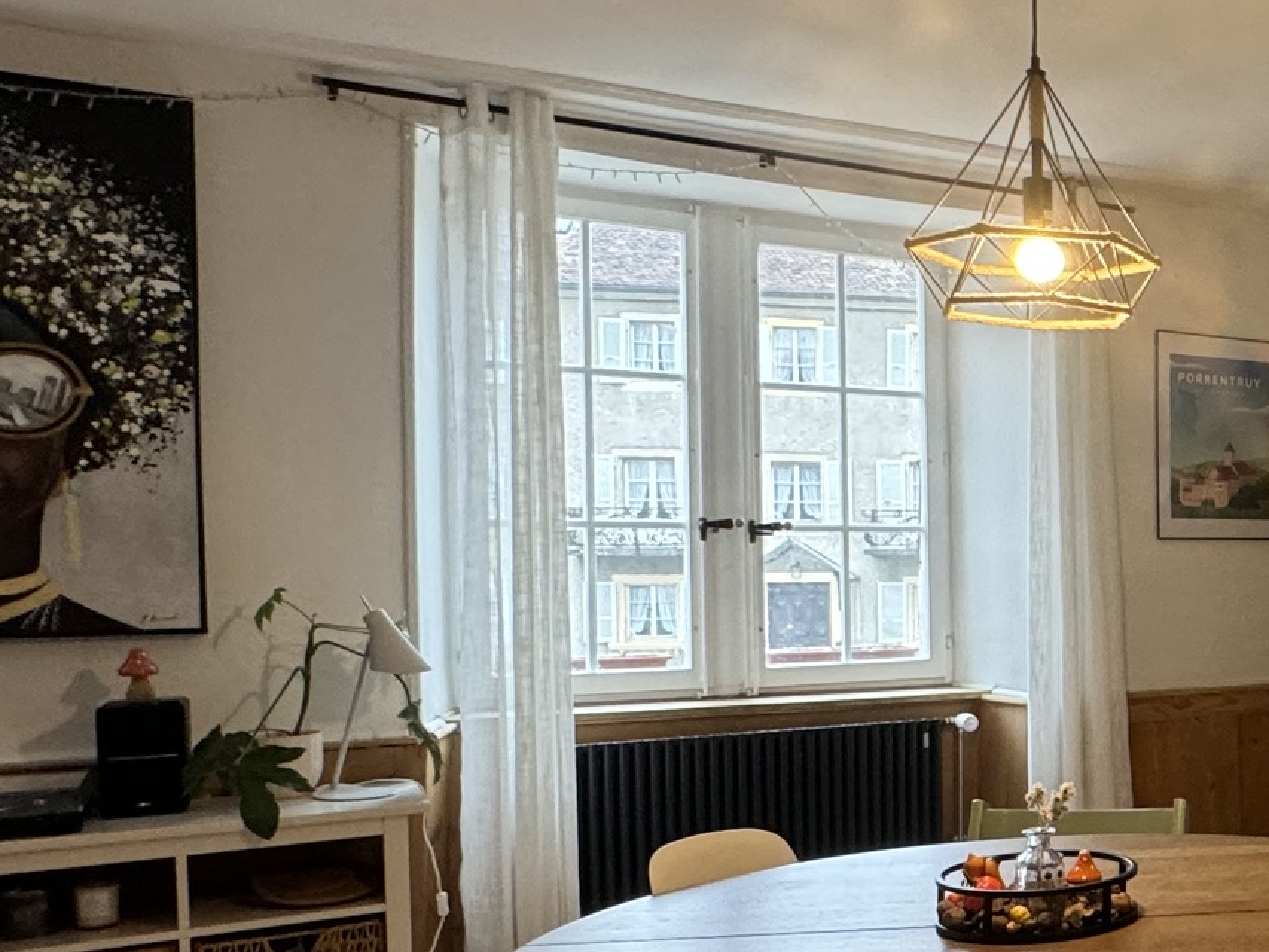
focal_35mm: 42
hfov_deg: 35.6
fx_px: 1540
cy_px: 595
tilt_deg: -1.3
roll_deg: +0.8
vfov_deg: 34.2
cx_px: 1506
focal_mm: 2.22
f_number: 2.2
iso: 250
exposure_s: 1/50
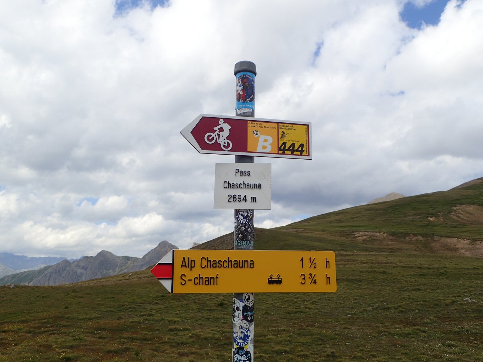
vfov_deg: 44.2
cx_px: 242
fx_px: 447
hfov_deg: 56.8
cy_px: 181
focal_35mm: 32
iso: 100
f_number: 9
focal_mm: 5.87
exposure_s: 1/160
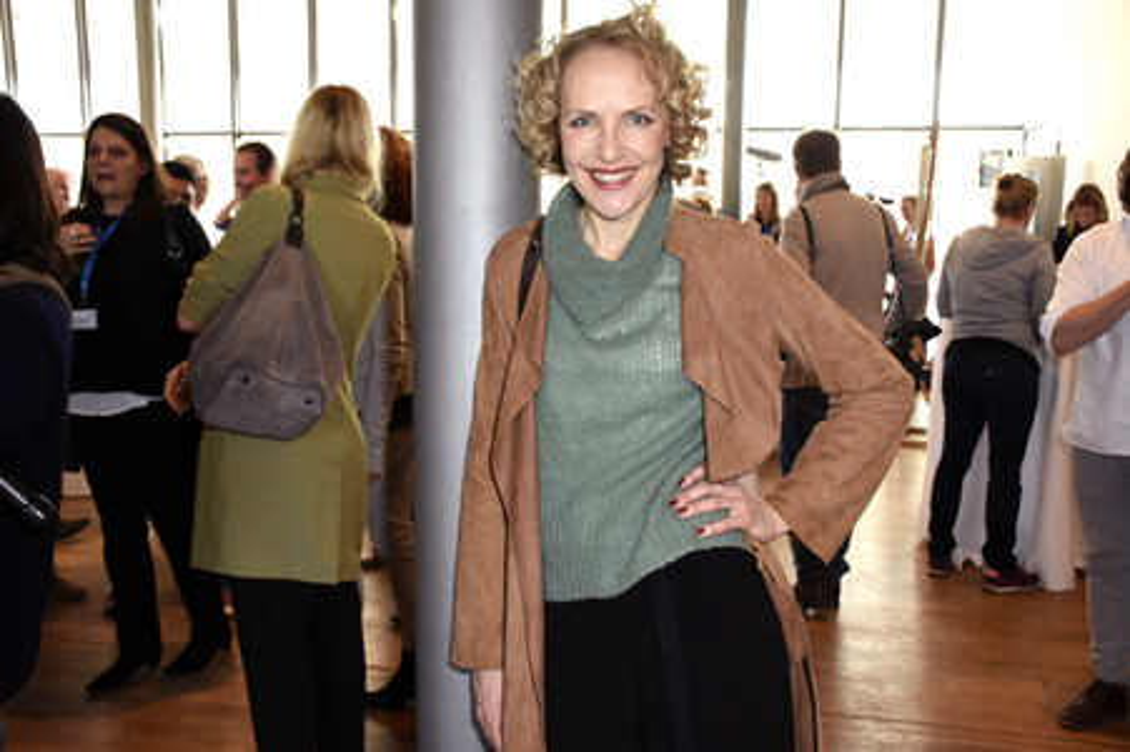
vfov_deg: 38.3
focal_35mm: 34
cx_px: 565
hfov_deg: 55.1
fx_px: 1082
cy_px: 376
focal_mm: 23
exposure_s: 1/160
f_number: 4.5
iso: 900
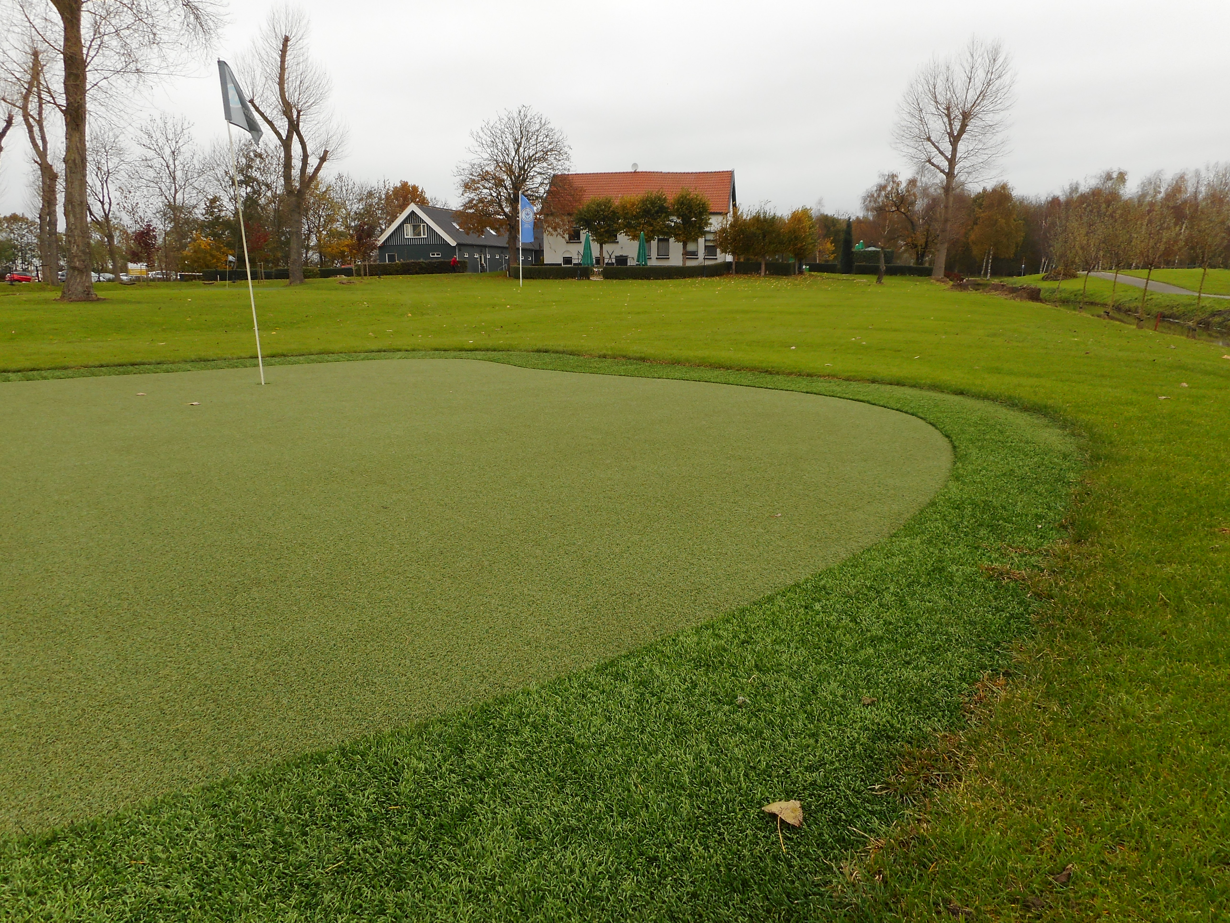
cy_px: 462
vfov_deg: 54.9
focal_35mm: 25
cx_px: 615
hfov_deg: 69.4
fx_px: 888
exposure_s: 1/80
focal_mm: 4.5
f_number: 3.7
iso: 80
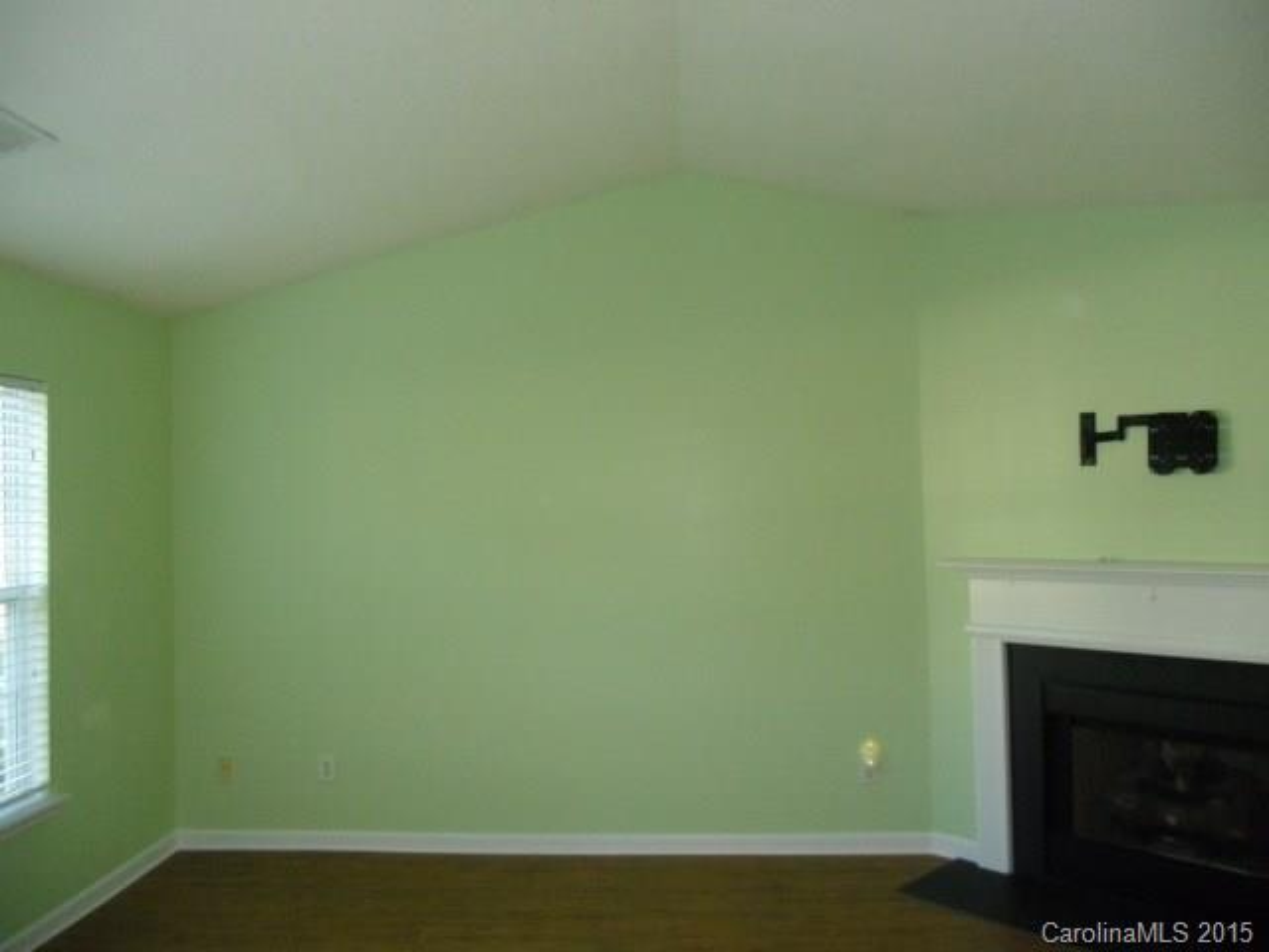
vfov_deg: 51.4
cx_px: 634
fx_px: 990
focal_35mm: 27
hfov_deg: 65.3
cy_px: 476
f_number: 3.2
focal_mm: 4.9
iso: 400
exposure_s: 1/60
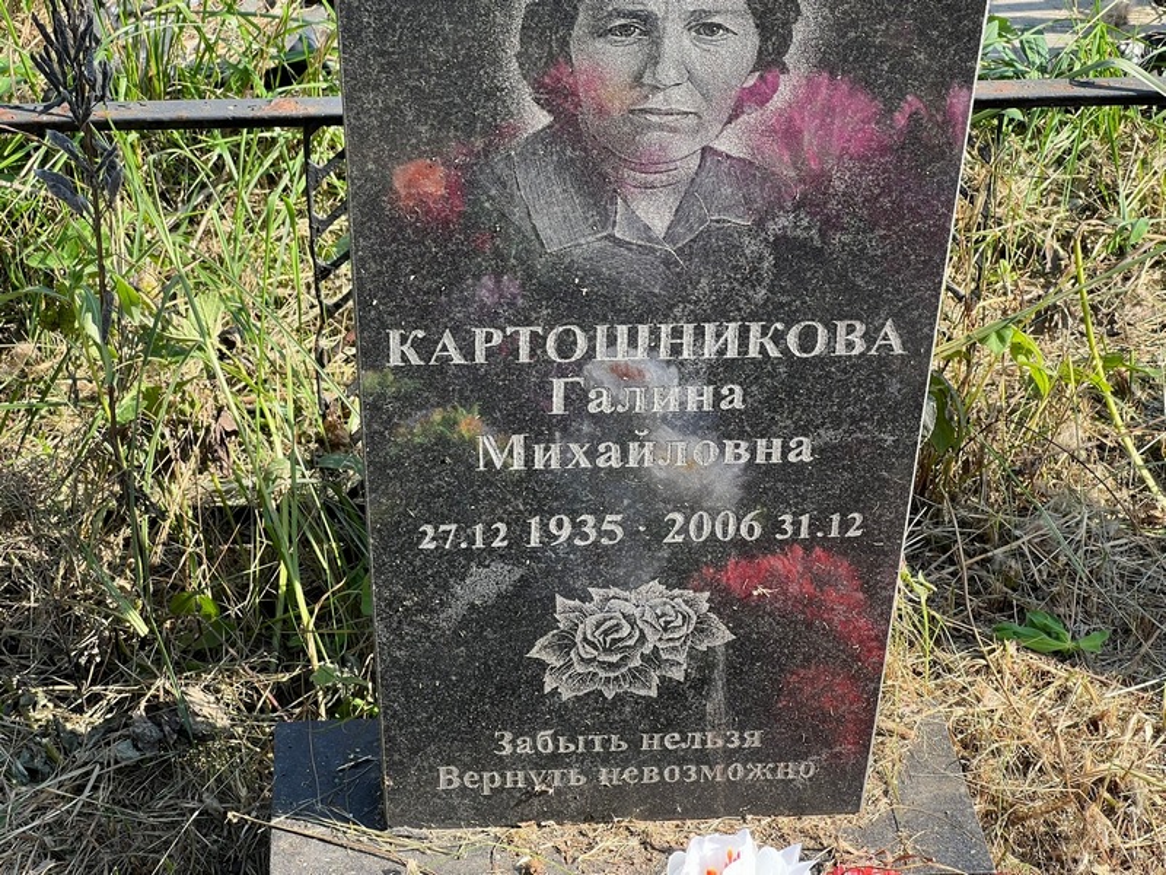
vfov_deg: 19.1
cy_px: 438
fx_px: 2594
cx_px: 583
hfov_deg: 25.3
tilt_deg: -31.9
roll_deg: +0.3
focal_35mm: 77
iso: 32
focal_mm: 9
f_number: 2.8
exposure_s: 1/145
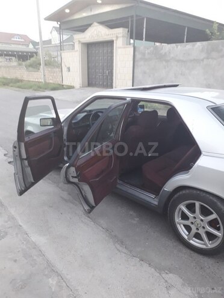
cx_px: 112
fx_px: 233
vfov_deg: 65.3
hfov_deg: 51.4
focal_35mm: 27
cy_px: 149
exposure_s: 1/50
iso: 160
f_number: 1.9
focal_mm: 3.6
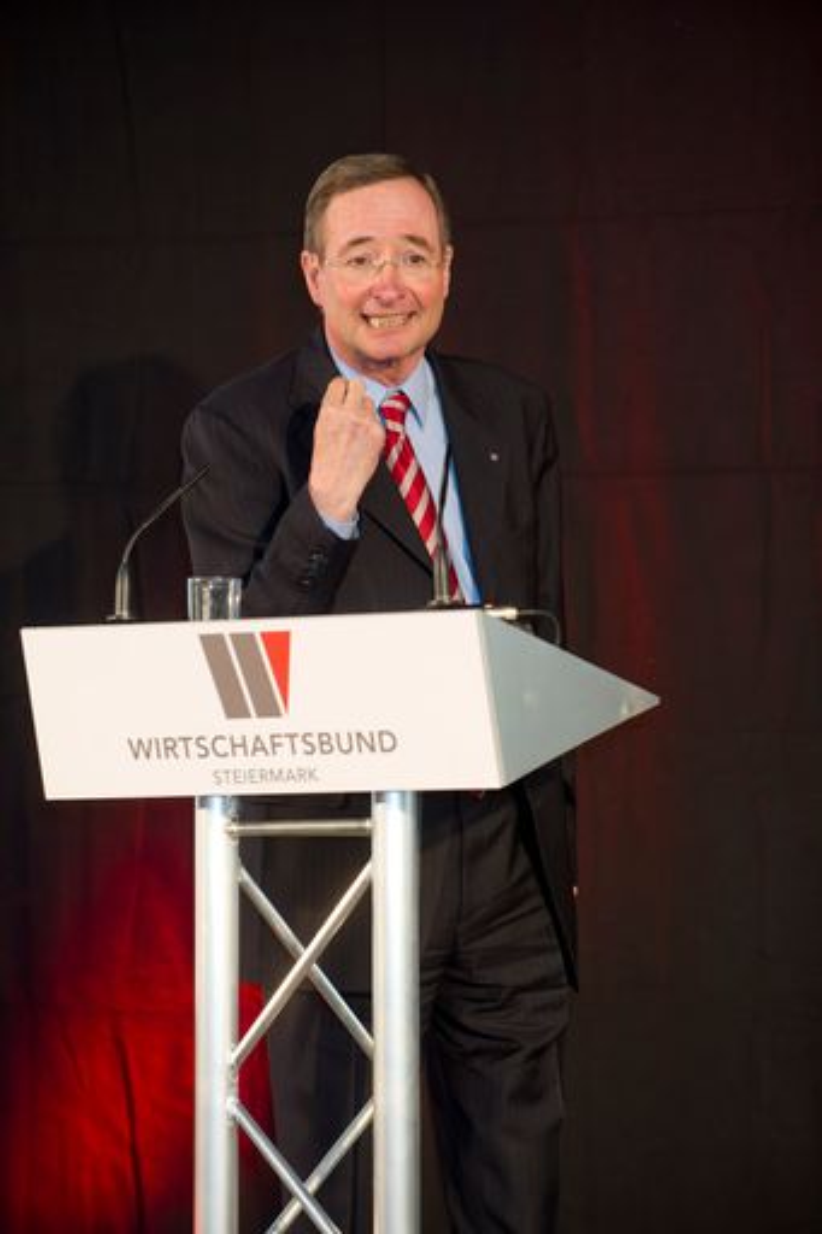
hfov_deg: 9.8
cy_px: 617
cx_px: 411
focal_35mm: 140
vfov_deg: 14.7
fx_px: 4798
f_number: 4
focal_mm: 140
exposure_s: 1/125
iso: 1250
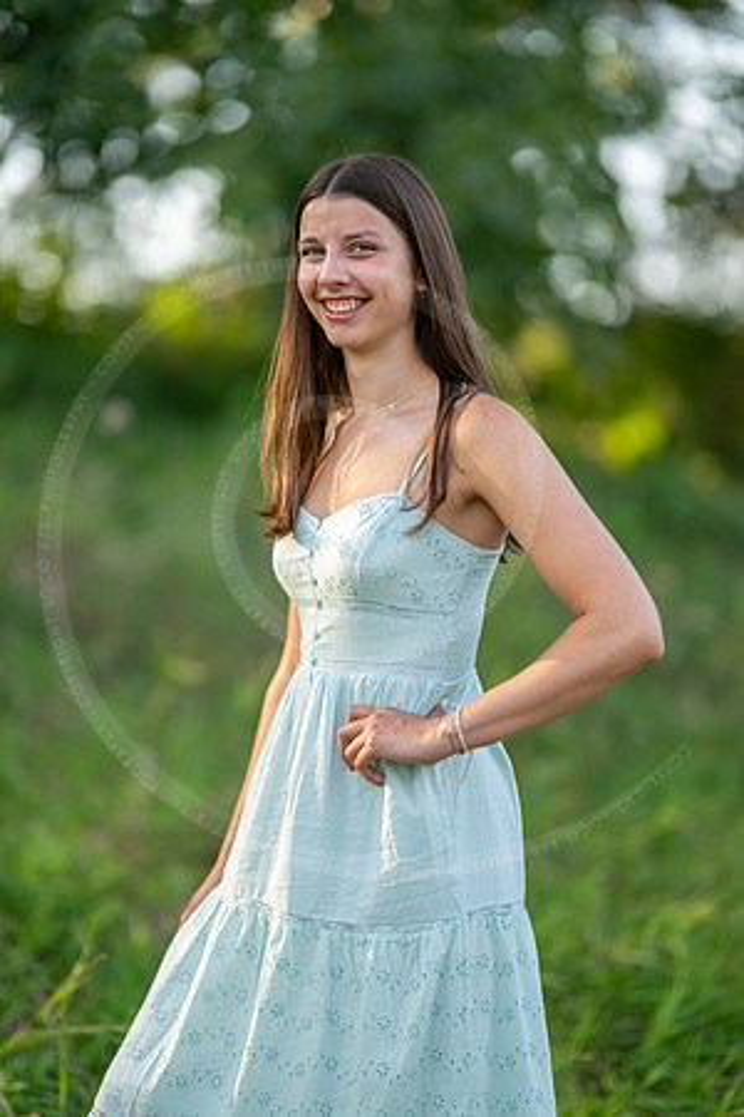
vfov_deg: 23.9
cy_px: 558
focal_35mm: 85
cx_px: 372
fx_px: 2635
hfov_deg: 16.1
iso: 200
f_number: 1.2
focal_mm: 85
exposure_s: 1/1600
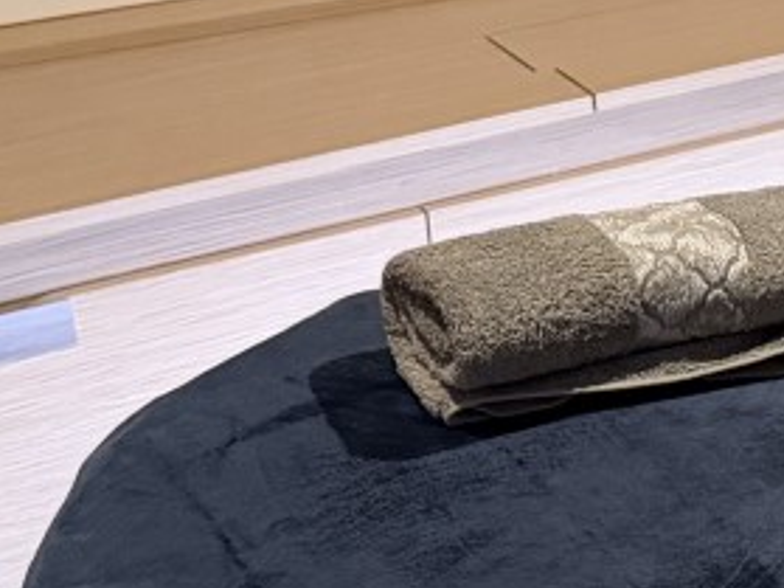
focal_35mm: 124
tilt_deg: -22.4
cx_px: 1031
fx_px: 2807
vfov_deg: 11.9
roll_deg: +0.5
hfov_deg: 15.1
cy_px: 188
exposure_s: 1/50
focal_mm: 6.76
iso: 640
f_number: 1.78
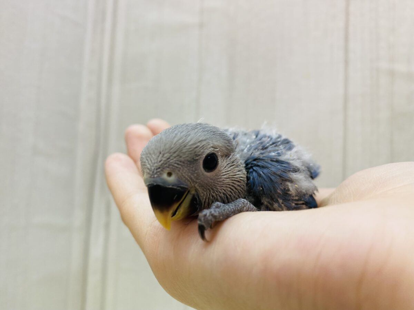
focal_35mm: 25
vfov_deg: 54.9
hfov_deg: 69.4
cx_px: 207
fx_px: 299
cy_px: 155
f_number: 1.8
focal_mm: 4.25
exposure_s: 1/100
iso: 80
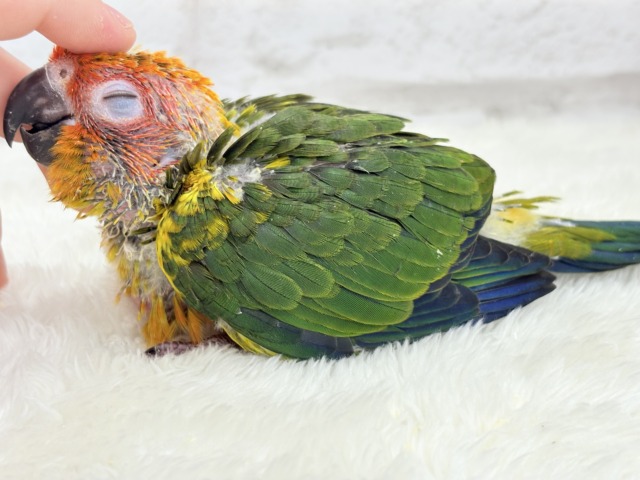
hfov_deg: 36.8
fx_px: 961
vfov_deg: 28.0
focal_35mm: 52
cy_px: 240
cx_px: 320
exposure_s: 1/50
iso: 64
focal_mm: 5.96
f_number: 1.6
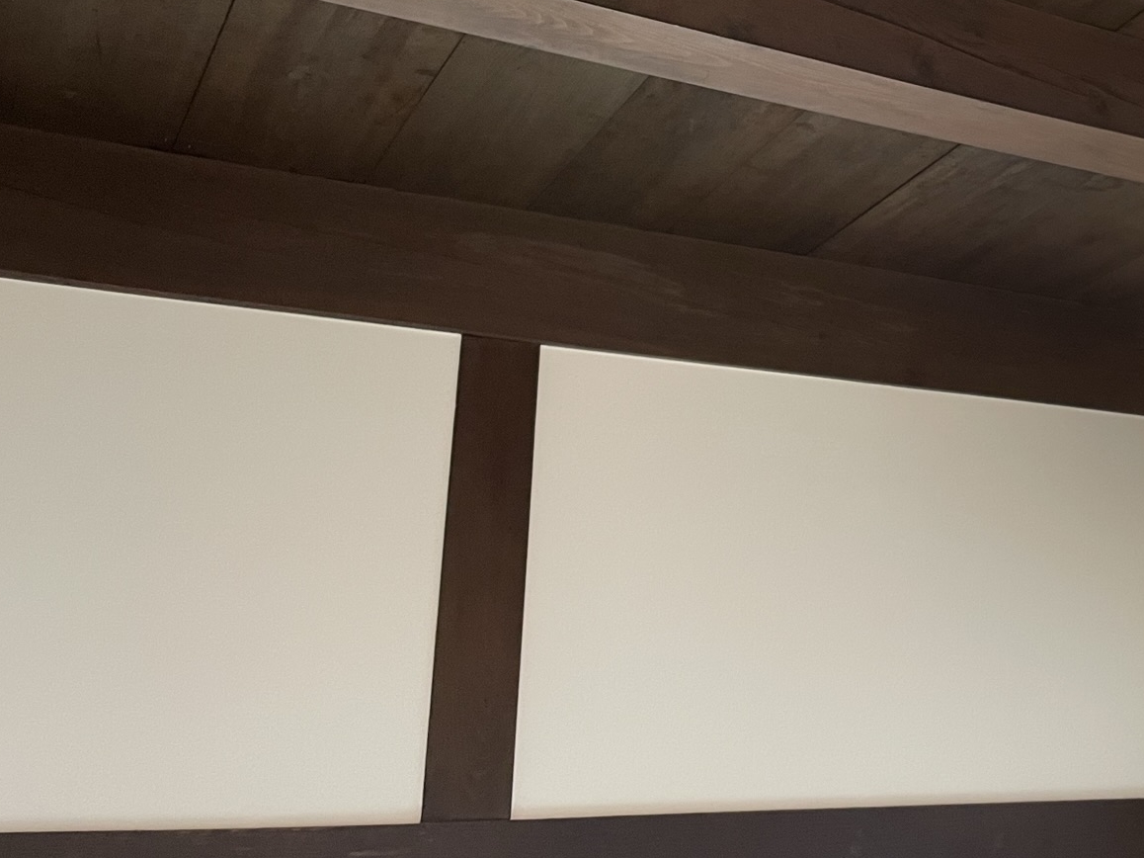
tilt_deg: +27.7
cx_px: 981
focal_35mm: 46
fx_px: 1520
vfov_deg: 30.5
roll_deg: +4.4
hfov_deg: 39.0
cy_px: 133
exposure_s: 1/60
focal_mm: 4.2
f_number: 1.6
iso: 160
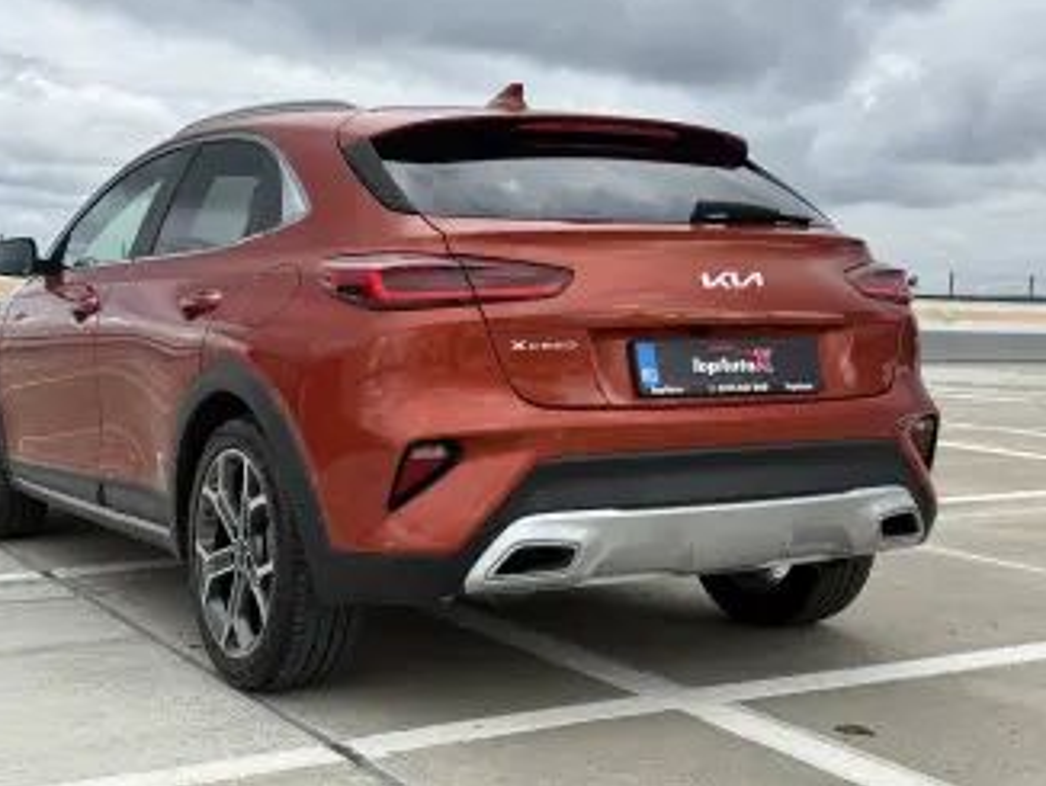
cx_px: 497
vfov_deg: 27.5
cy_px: 359
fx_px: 1603
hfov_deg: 36.1
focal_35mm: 53
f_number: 1.78
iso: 100
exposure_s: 1/2494
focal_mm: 6.76
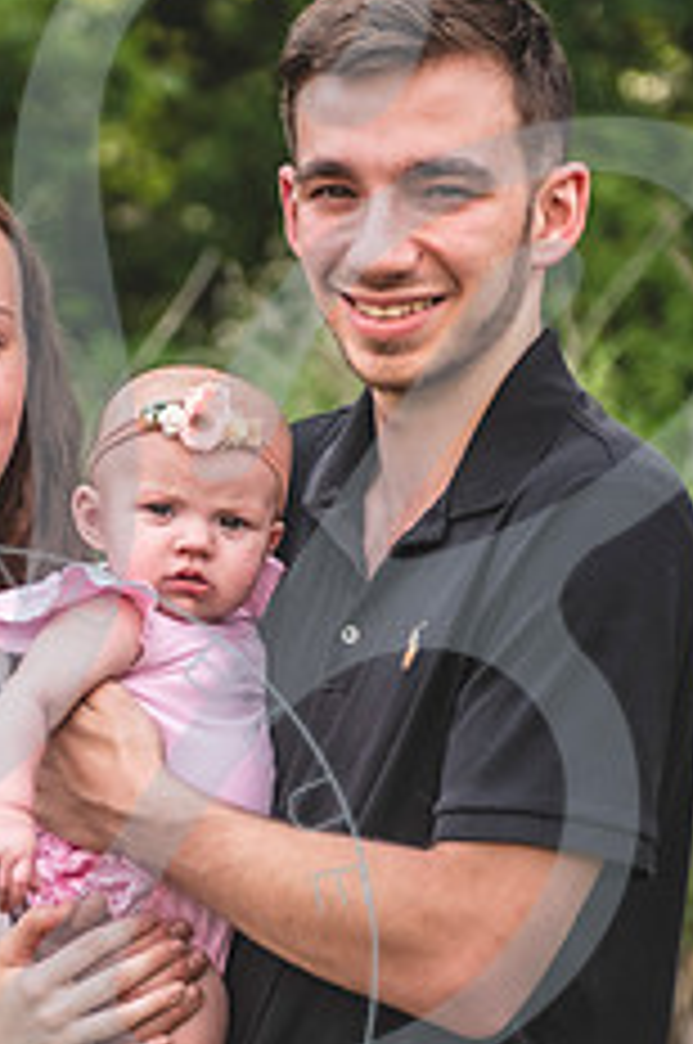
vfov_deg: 15.1
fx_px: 3938
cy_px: 621
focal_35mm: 136
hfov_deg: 10.0
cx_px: 162
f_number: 2.8
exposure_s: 1/640
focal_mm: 70
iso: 100
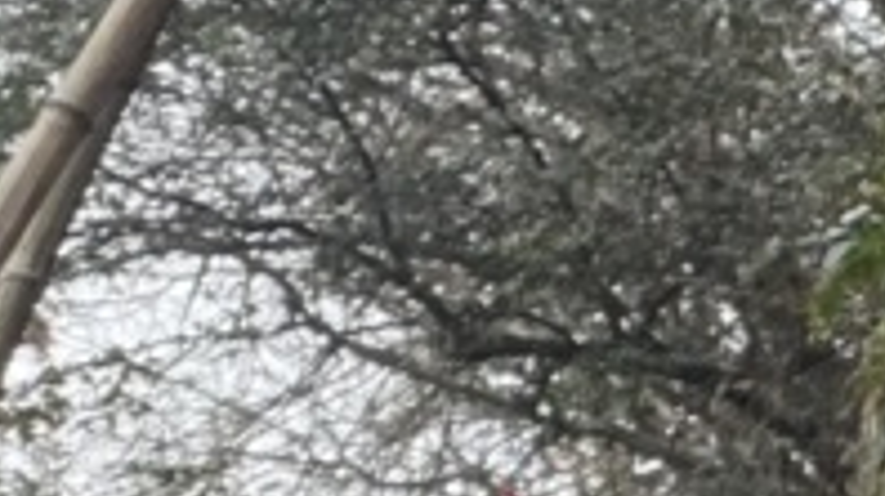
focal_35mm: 169
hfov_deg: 12.3
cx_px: 1202
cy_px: 532
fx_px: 3963
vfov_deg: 7.1
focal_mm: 2.71
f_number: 1.9
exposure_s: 1/225
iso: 64
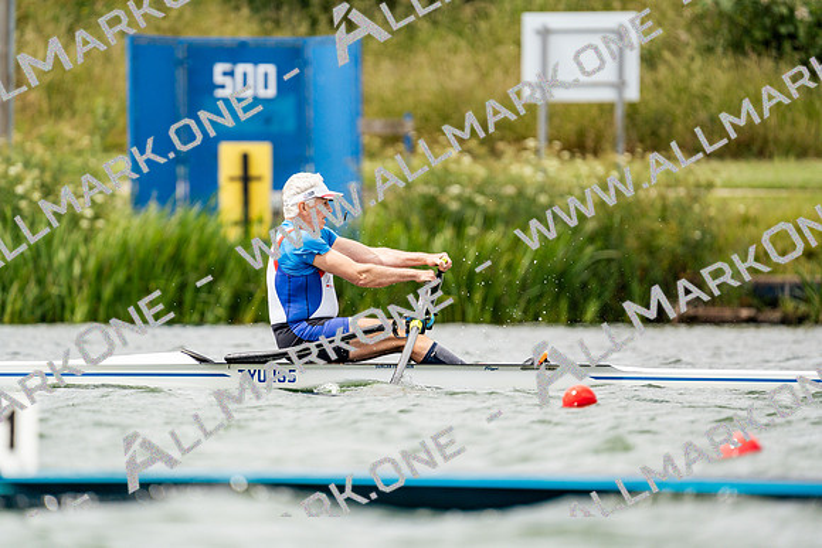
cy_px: 274
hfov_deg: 3.4
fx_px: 13703
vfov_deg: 2.3
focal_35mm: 600
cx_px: 411
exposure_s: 1/2000
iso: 400
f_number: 6.3
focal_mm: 600
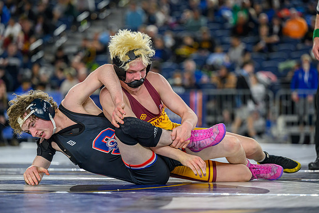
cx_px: 169
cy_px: 107
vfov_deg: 9.0
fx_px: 1348
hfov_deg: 13.5
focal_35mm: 152
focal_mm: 135
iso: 2500
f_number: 2.8
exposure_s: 1/1000
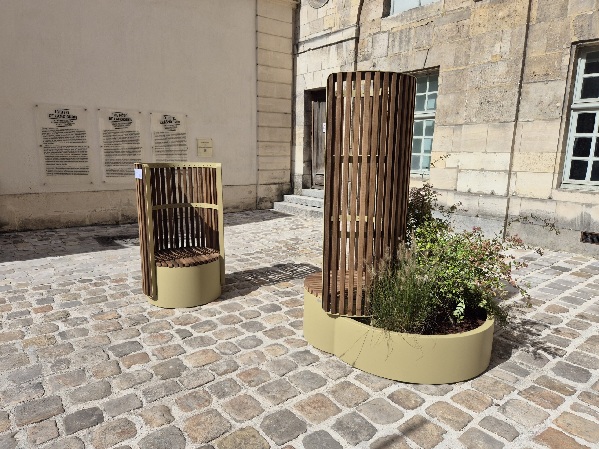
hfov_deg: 73.9
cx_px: 300
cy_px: 224
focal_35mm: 23
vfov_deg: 58.9
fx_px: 398
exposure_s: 1/2440
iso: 25
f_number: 1.8
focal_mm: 5.4
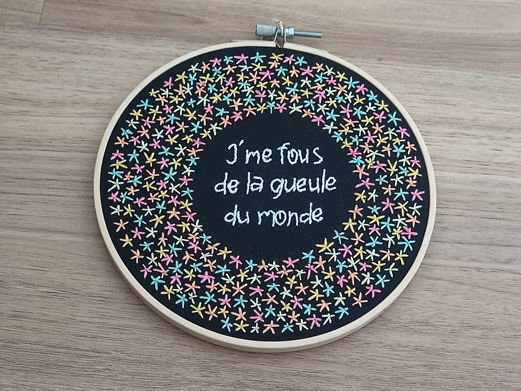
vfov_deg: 54.9
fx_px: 376
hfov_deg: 69.4
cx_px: 260
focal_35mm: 25
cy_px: 196
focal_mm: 5.96
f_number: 1.75
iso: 1775
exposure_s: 1/50
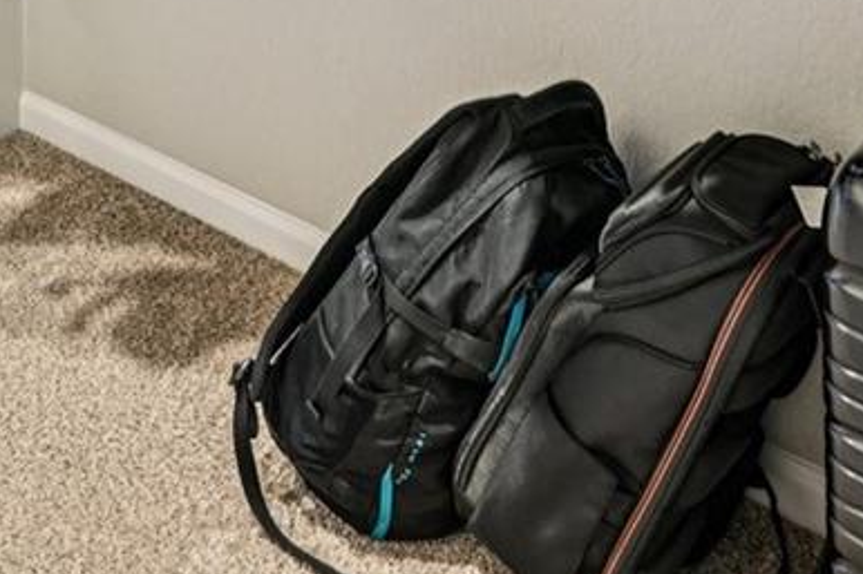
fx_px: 1390
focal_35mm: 58
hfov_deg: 32.5
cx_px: 65
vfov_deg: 17.7
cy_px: -523
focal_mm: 14
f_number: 11
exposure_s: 1.6
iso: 400
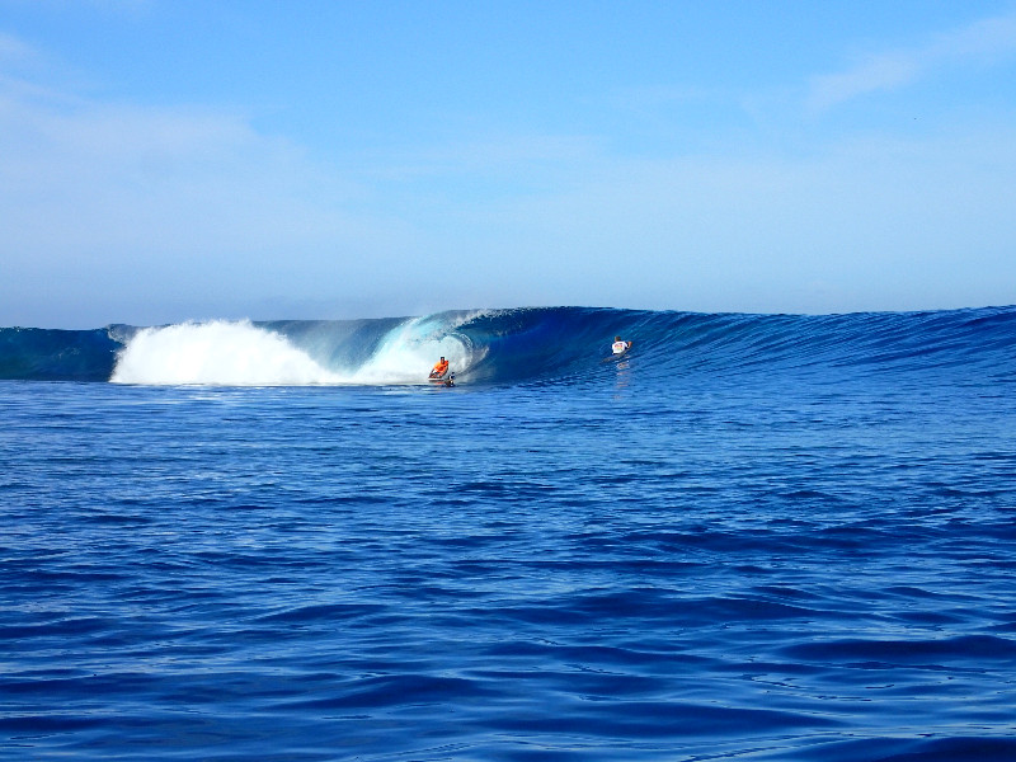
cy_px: 381
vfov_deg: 14.8
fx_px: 2935
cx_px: 508
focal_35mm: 100
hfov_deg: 19.6
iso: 100
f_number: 6.3
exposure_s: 1/400
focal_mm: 18
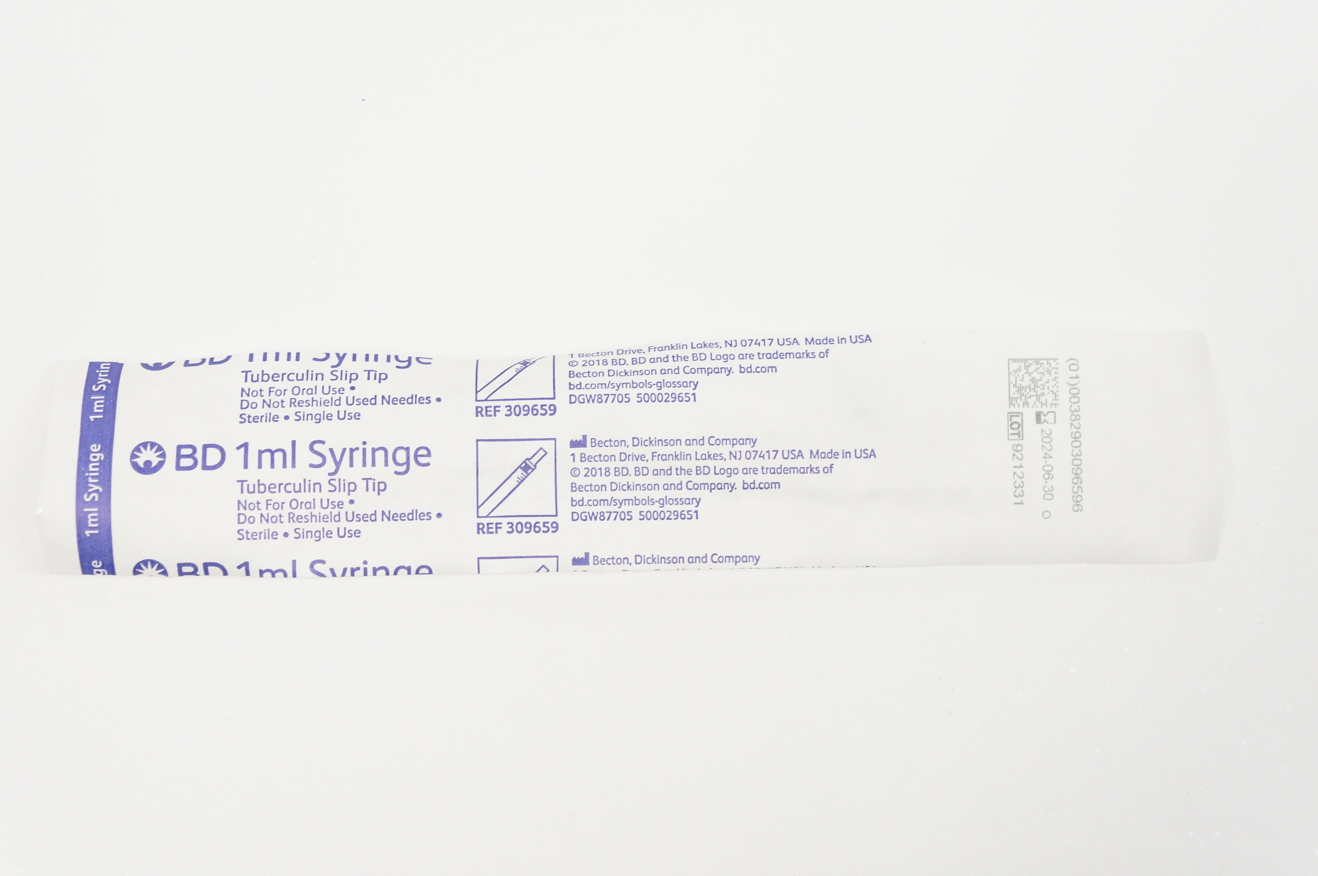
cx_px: 650
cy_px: 415
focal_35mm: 63
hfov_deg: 32.1
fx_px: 2287
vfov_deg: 21.7
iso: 400
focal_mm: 39
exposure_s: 1/50
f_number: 6.3
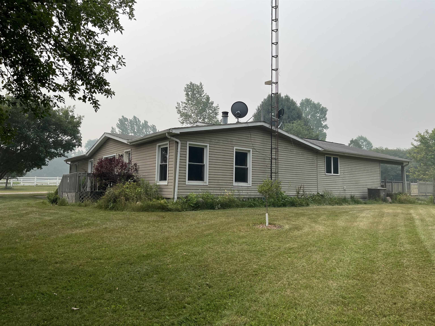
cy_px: 163
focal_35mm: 26
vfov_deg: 53.1
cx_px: 218
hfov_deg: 67.3
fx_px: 327
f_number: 1.6
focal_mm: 5.1
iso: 50
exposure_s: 1/4854
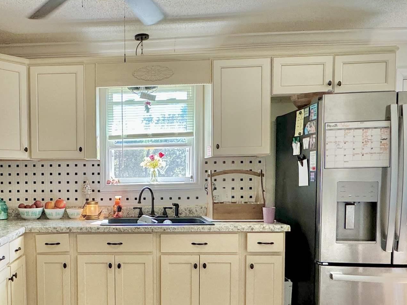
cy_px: 197
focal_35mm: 34
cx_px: 102
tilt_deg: -3.3
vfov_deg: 41.4
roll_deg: +0.5
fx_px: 400
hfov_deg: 51.7
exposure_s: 1/120
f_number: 2.2
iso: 200
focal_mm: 2.22
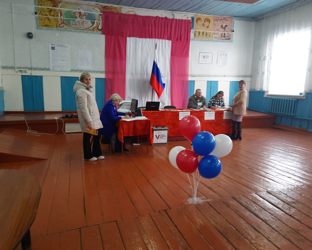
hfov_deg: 64.1
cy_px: 126
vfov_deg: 53.2
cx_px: 157
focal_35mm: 27
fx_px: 249
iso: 100
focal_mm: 4.6
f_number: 2
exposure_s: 1/50
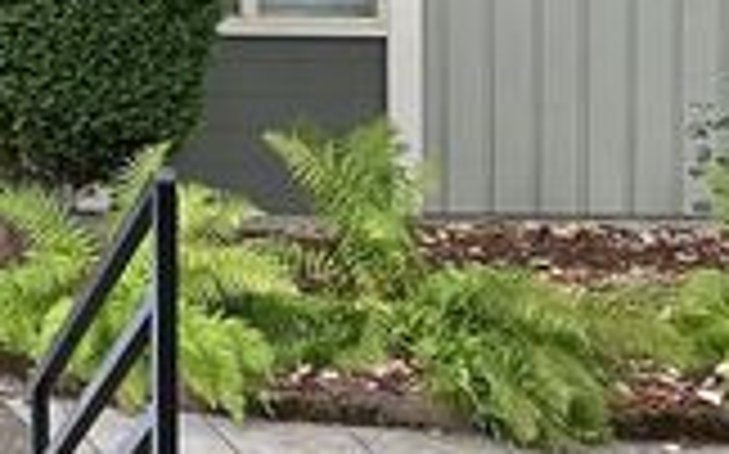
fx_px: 2164
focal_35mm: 109
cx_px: -693
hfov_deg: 15.6
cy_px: -364
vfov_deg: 11.2
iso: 50
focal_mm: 5.7
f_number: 1.5
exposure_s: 1/314
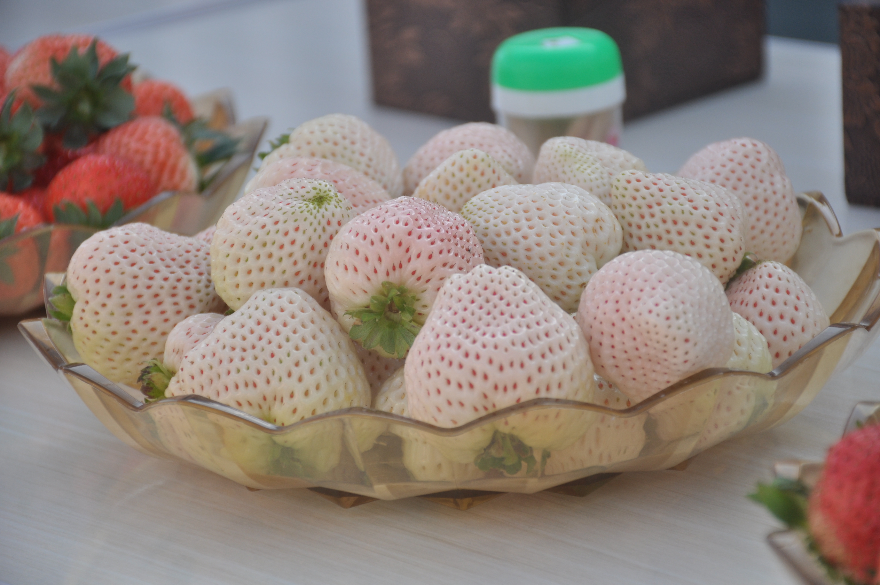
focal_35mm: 158
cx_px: 440
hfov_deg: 13.1
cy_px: 292
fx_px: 3845
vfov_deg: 8.7
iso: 200
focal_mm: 105
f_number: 5.6
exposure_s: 1/400
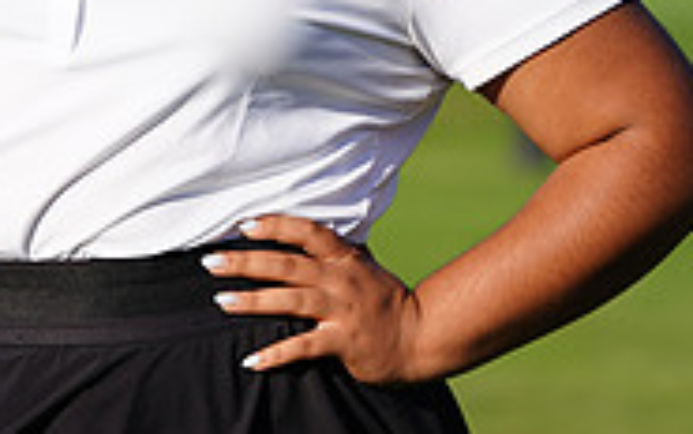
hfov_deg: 3.3
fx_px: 11966
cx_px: 135
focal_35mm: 633
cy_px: -260
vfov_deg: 2.1
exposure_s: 1/500
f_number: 5.6
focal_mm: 198
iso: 100
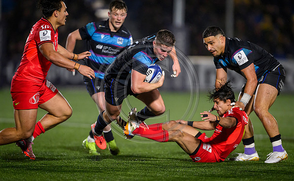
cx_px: 138
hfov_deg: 4.4
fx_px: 3788
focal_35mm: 475
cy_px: 111
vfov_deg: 2.7
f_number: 3.2
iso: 5000
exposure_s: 1/3200
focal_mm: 400
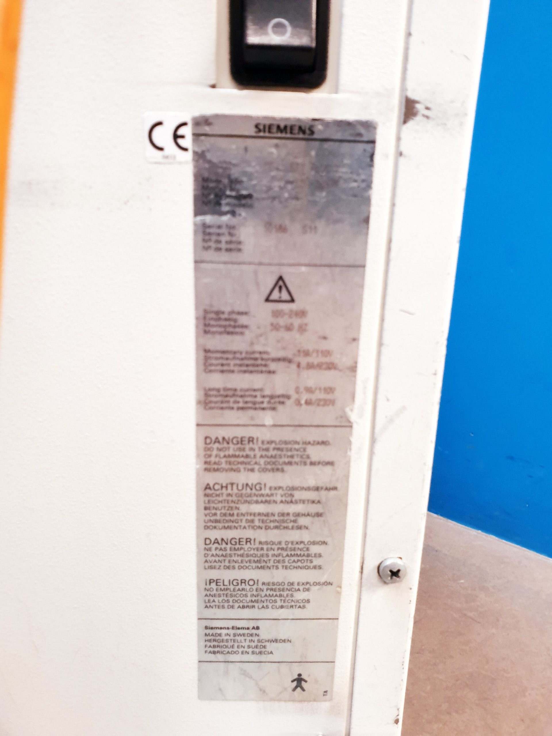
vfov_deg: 67.3
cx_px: 276
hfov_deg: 53.1
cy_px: 368
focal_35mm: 26
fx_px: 553
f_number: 2.4
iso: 320
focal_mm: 4.3
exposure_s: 1/33
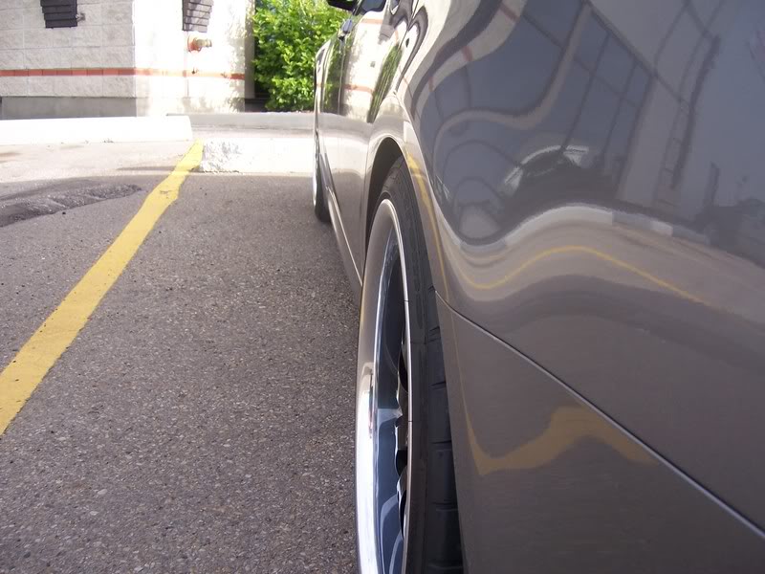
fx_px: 796
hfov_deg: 51.4
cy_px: 287
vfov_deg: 39.7
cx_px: 382
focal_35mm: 36
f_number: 3
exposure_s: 1/250
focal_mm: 6
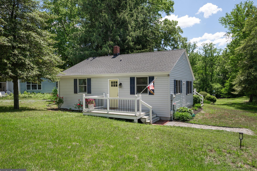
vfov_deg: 60.1
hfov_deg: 81.9
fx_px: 148
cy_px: 88
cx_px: 132
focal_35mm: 21
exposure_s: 1/125
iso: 80
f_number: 8
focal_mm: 19.7
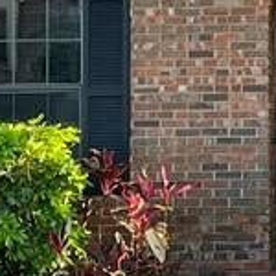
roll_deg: +1.0
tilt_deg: +1.6
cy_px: 42
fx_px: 2210
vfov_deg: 7.1
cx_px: 269
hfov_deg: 7.1
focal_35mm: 245
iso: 40
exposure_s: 1/121
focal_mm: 5.1
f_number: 1.6
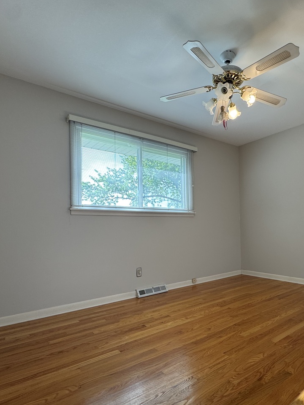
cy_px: 225
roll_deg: +0.8
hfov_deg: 62.1
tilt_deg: +0.4
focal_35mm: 21
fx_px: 246
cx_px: 200
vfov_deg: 78.7
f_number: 2.2
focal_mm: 2.22
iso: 64
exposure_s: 1/120
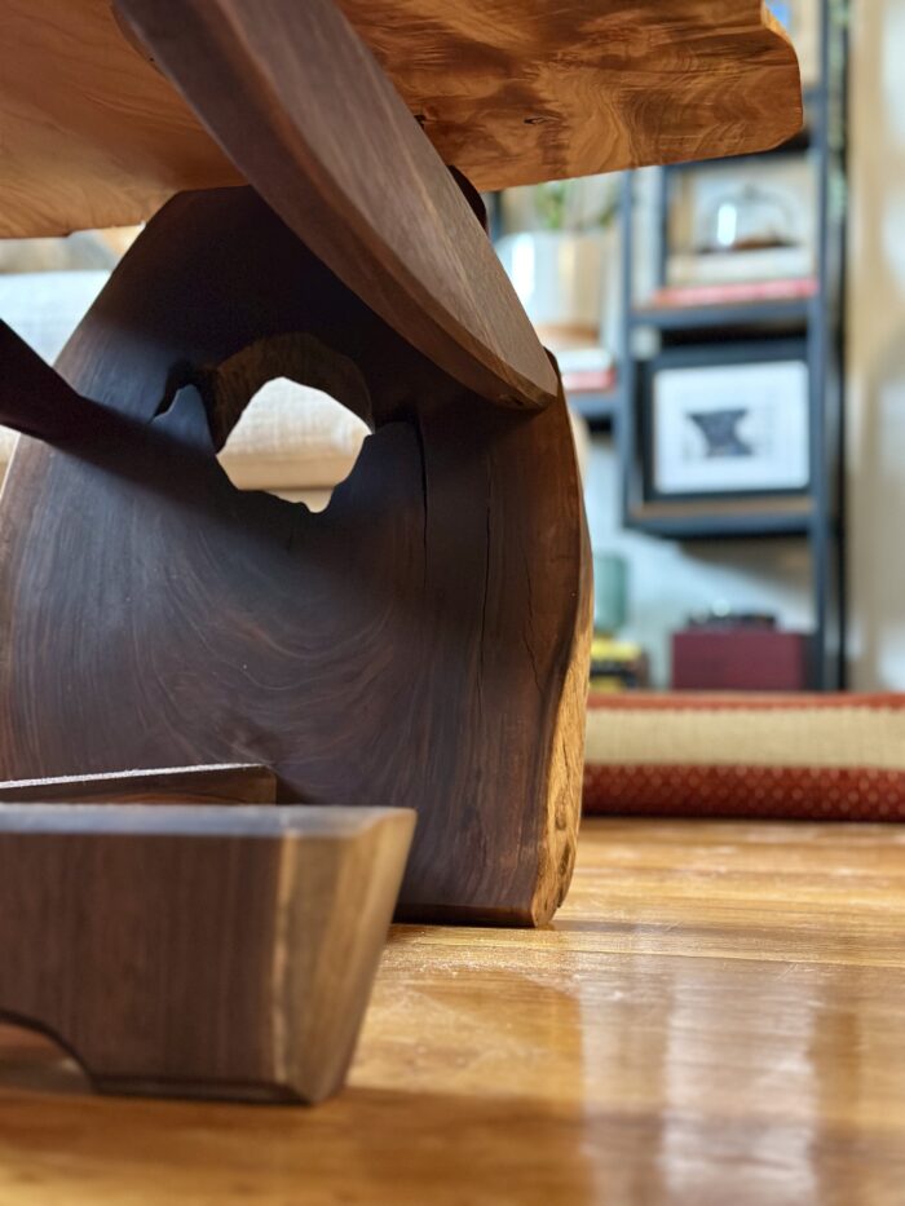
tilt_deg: +3.1
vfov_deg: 39.7
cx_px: 452
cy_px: 603
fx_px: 1673
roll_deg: +0.2
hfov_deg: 30.3
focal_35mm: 48
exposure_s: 1/30
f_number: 1.78
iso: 640
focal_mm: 6.86
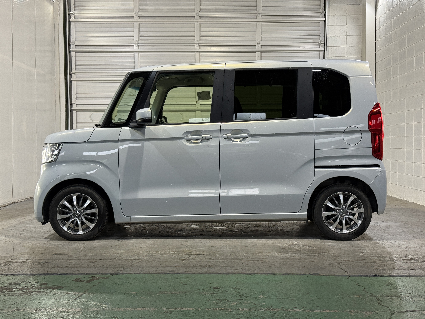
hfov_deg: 39.7
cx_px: 212
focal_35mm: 48
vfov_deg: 30.3
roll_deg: +0.1
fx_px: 589
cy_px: 160
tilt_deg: -1.3
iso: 125
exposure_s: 1/60
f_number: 1.78
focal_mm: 6.76
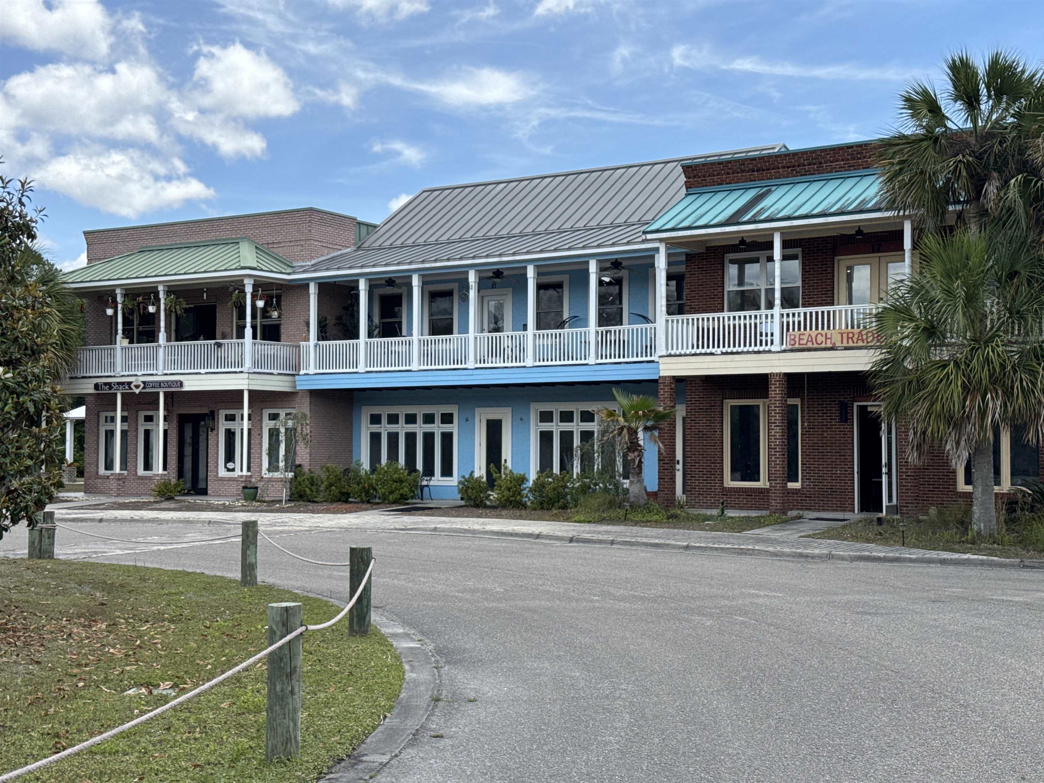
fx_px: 1448
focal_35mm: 48
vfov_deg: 30.3
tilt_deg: +3.2
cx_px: 522
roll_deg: -0.8
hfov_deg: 39.7
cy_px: 392
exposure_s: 1/3257
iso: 64
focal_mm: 6.76
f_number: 1.78
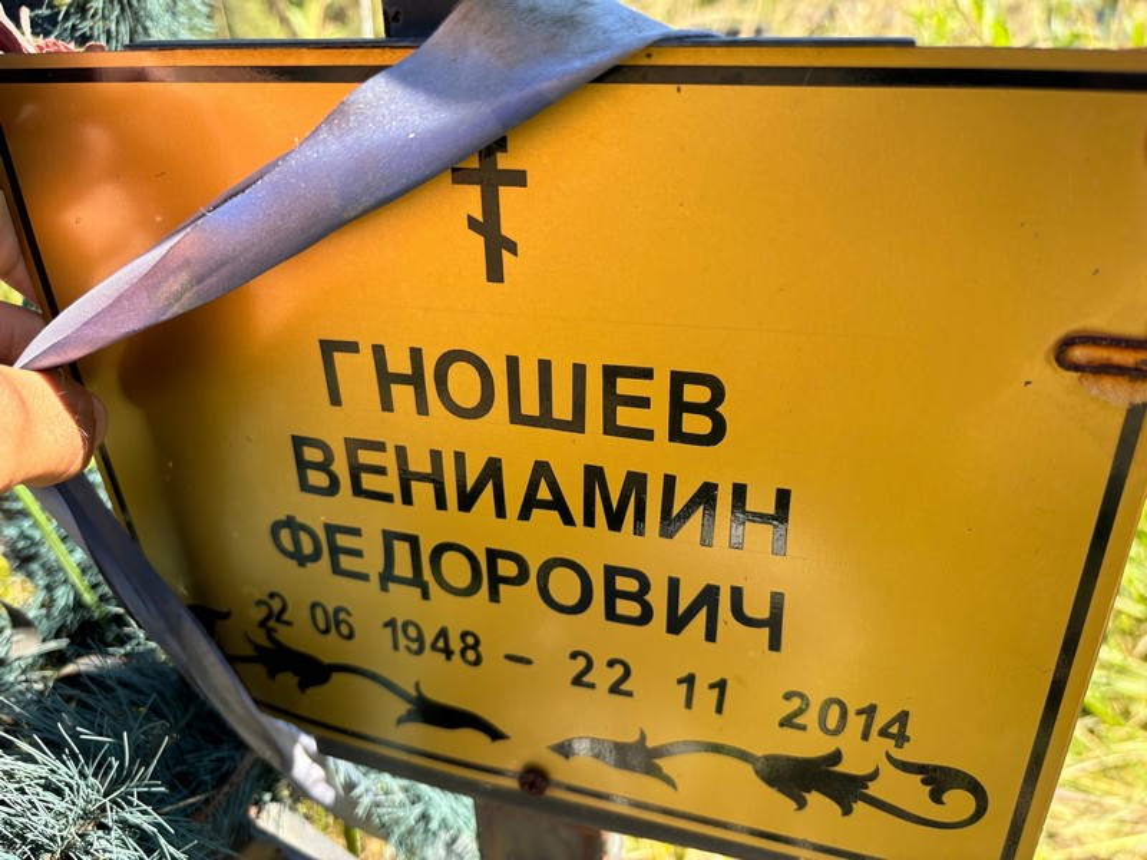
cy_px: 430
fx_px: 862
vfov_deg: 53.1
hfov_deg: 67.3
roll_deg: +2.9
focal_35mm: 26
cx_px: 574
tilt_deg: -20.5
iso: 50
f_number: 1.6
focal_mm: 5.96
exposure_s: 1/498
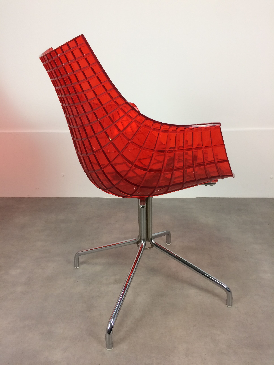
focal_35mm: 29
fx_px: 306
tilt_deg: -21.2
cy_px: 182
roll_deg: +2.0
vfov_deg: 61.7
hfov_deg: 48.2
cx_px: 137
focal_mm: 4.15
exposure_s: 1/33
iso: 50
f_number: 2.2
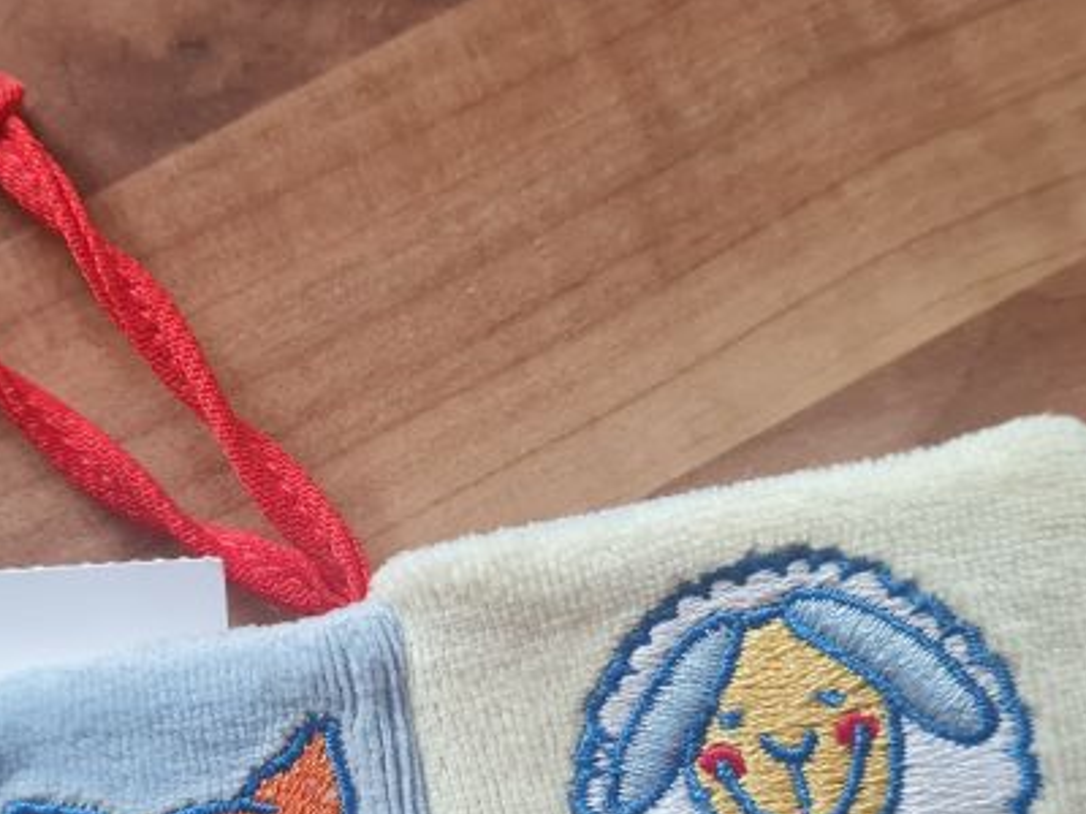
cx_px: 424
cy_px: 689
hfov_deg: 29.7
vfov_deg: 22.2
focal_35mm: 65
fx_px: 2039
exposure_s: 1/50
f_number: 1.8
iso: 320
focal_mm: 5.4
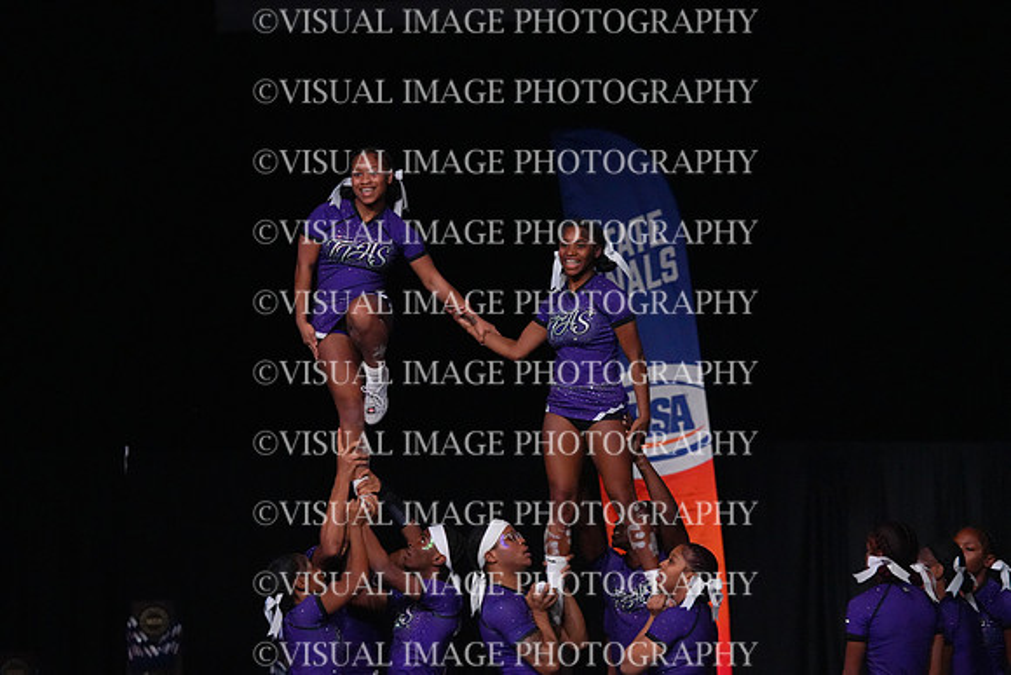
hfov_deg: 9.4
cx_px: 506
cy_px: 338
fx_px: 6179
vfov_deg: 6.2
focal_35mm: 220
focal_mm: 220
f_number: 5.6
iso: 16000
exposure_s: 1/1250
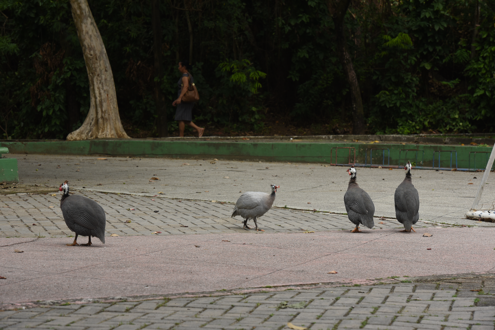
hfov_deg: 16.8
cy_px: 165
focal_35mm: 122
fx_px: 1678
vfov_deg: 11.2
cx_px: 248
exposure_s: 1/500
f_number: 11
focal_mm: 122
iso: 500
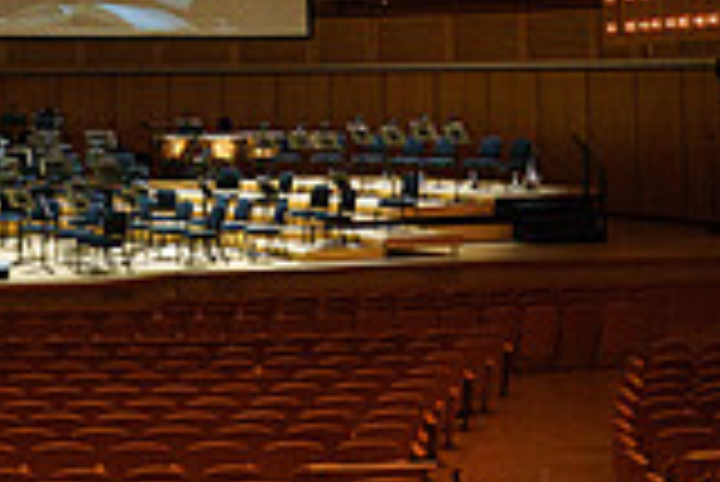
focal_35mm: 89
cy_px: -101
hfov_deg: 21.9
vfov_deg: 14.9
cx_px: -32
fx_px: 1782
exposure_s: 1/200
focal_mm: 24
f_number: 7.1
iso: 3200
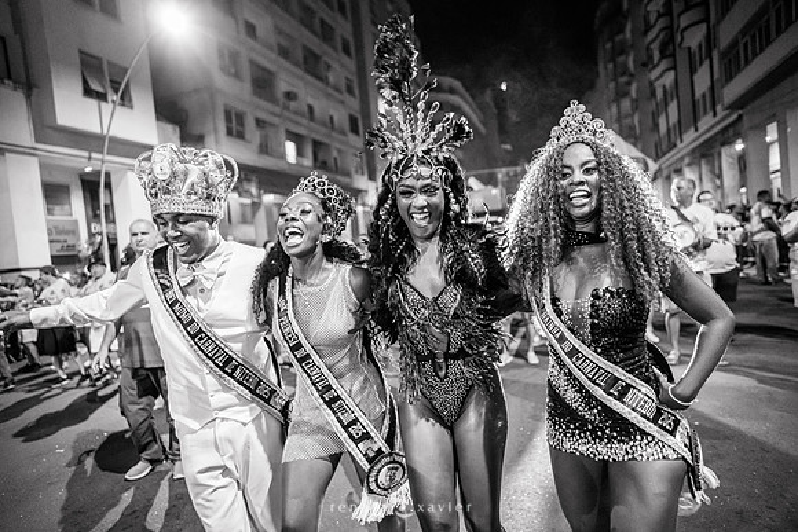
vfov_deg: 53.2
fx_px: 532
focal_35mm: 24
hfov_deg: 73.7
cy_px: 266
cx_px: 399
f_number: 1.8
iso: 5000
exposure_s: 1/200
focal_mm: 24
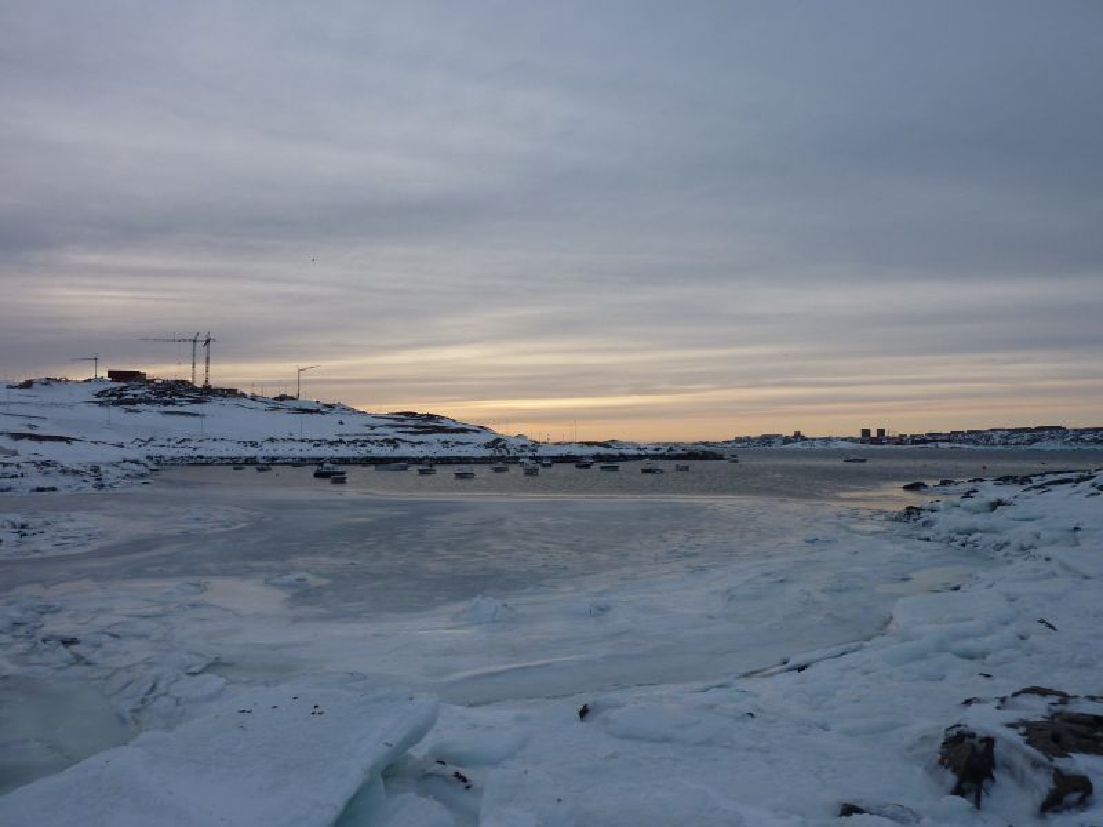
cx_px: 552
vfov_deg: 54.9
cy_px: 414
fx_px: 797
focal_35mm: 25
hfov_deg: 69.4
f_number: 4
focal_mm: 4.1
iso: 80
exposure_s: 1/320
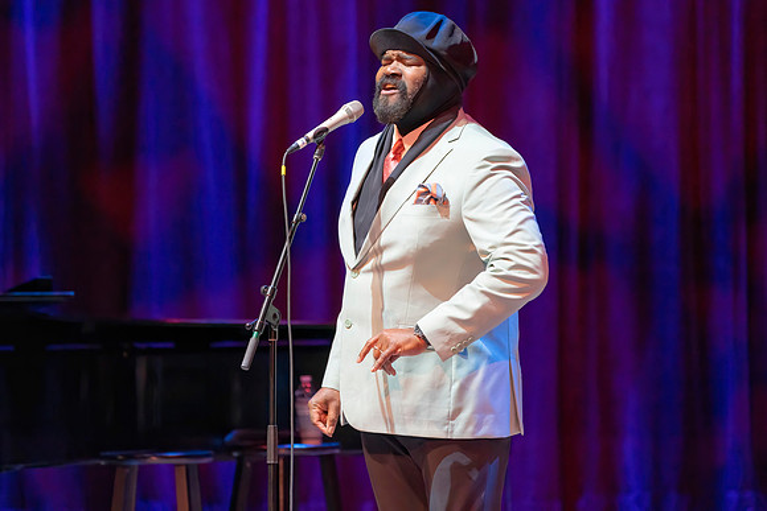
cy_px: 256
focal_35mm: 361
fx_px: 7693
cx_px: 384
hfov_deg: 5.7
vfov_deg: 3.8
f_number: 5.6
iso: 5000
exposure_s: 1/320
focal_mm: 361
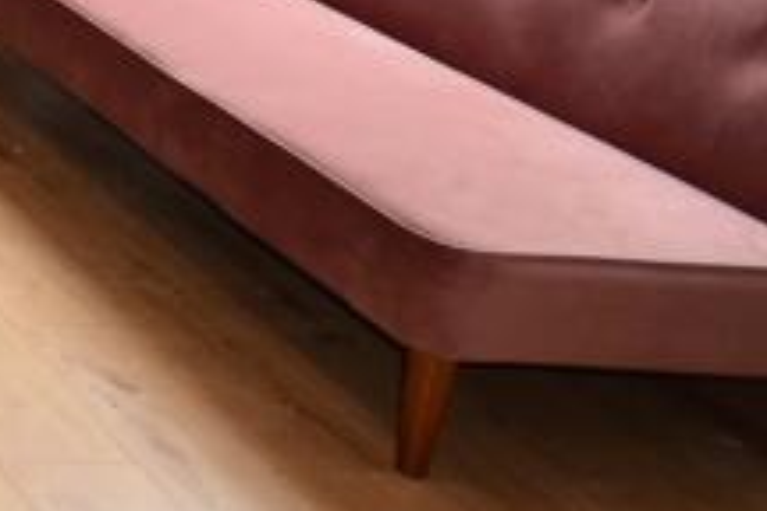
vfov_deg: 17.7
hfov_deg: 17.9
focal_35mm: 71
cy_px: -197
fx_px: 1513
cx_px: -820
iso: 800
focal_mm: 10
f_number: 5.6
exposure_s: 1/125
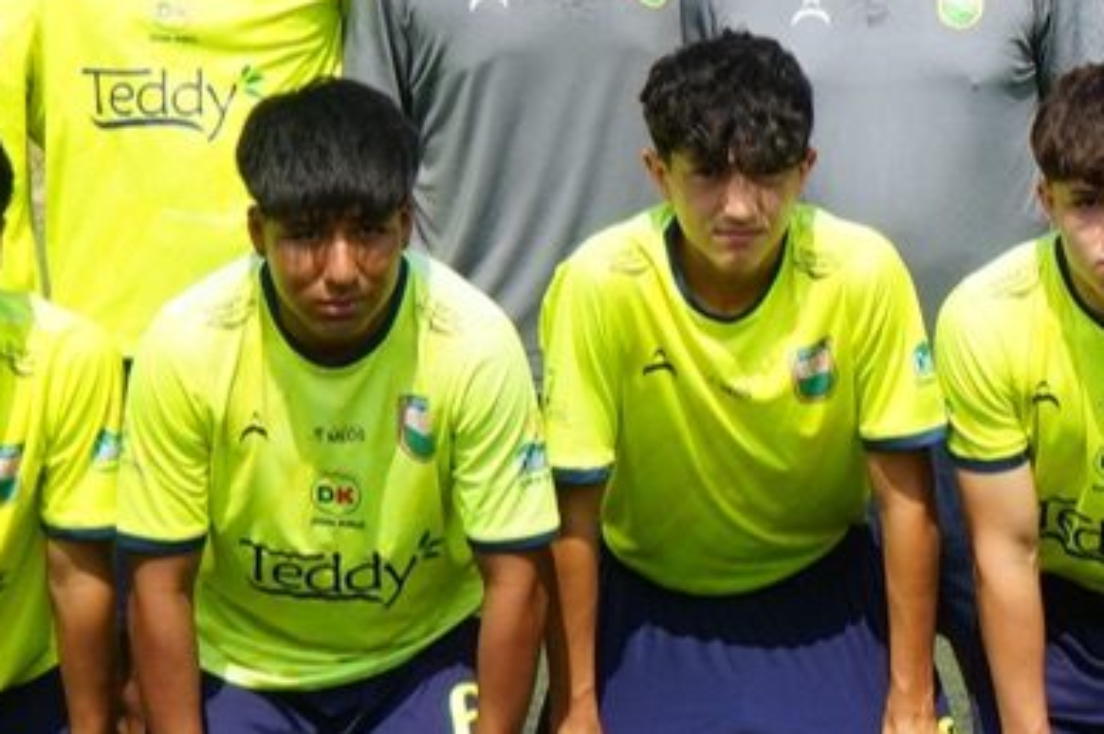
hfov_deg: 10.2
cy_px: 218
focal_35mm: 201
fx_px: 6159
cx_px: 1004
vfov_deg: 6.8
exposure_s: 1/100
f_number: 14
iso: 100
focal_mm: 39
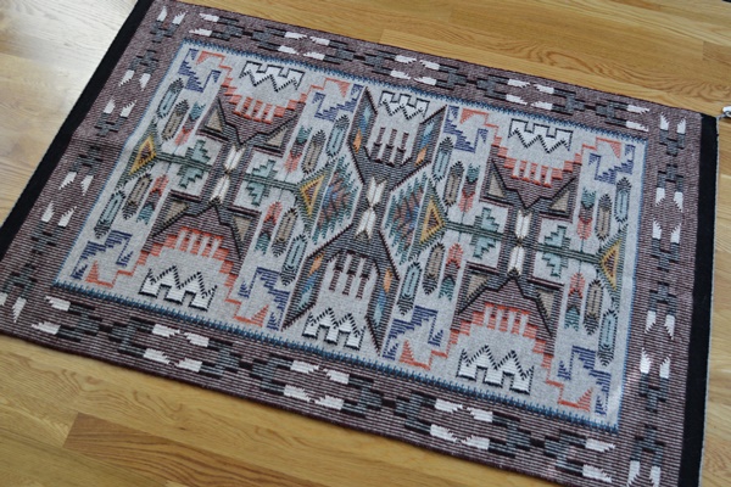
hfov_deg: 61.9
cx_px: 366
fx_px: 609
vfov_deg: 43.6
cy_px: 244
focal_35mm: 30
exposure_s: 1/60
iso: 450
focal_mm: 20
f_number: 4
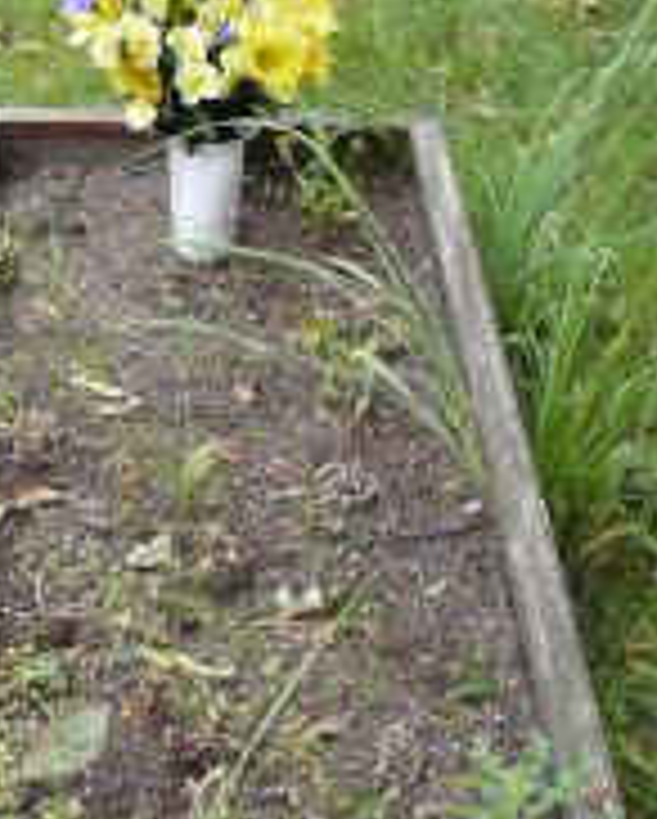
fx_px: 2184
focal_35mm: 90
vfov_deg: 21.2
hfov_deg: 17.1
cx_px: 212
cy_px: 392
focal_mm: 7.4
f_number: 2.8
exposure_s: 1/125
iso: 100
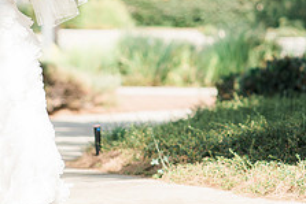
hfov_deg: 7.1
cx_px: 112
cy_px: 11
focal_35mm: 288
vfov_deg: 4.8
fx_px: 2449
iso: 200
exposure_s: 1/3200
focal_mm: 85
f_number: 1.8
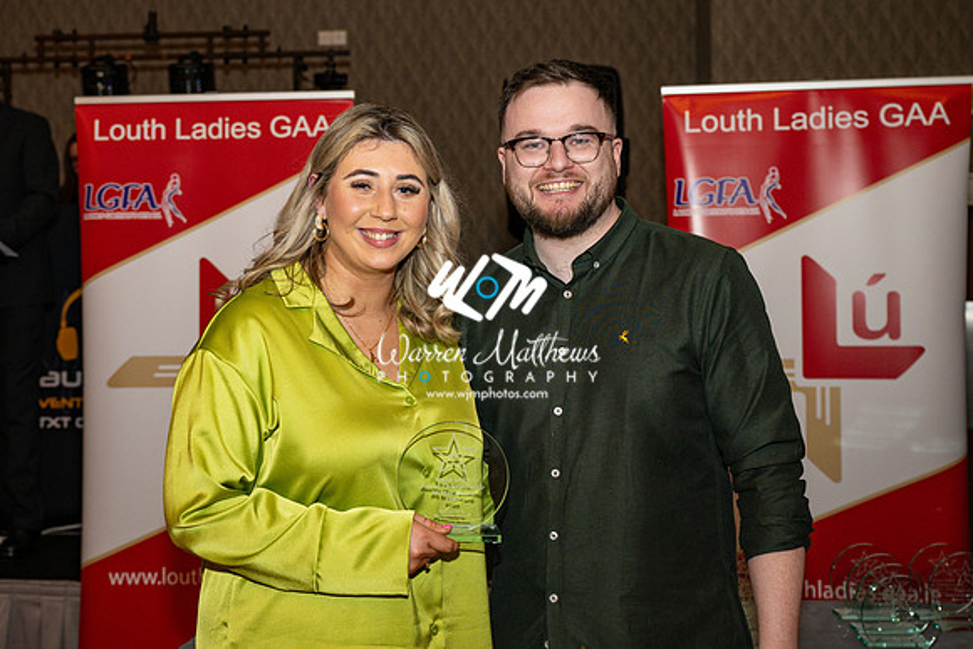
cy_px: 281
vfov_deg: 27.9
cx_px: 419
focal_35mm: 48
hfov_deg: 40.7
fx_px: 1307
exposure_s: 1/125
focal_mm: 39
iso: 500
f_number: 4
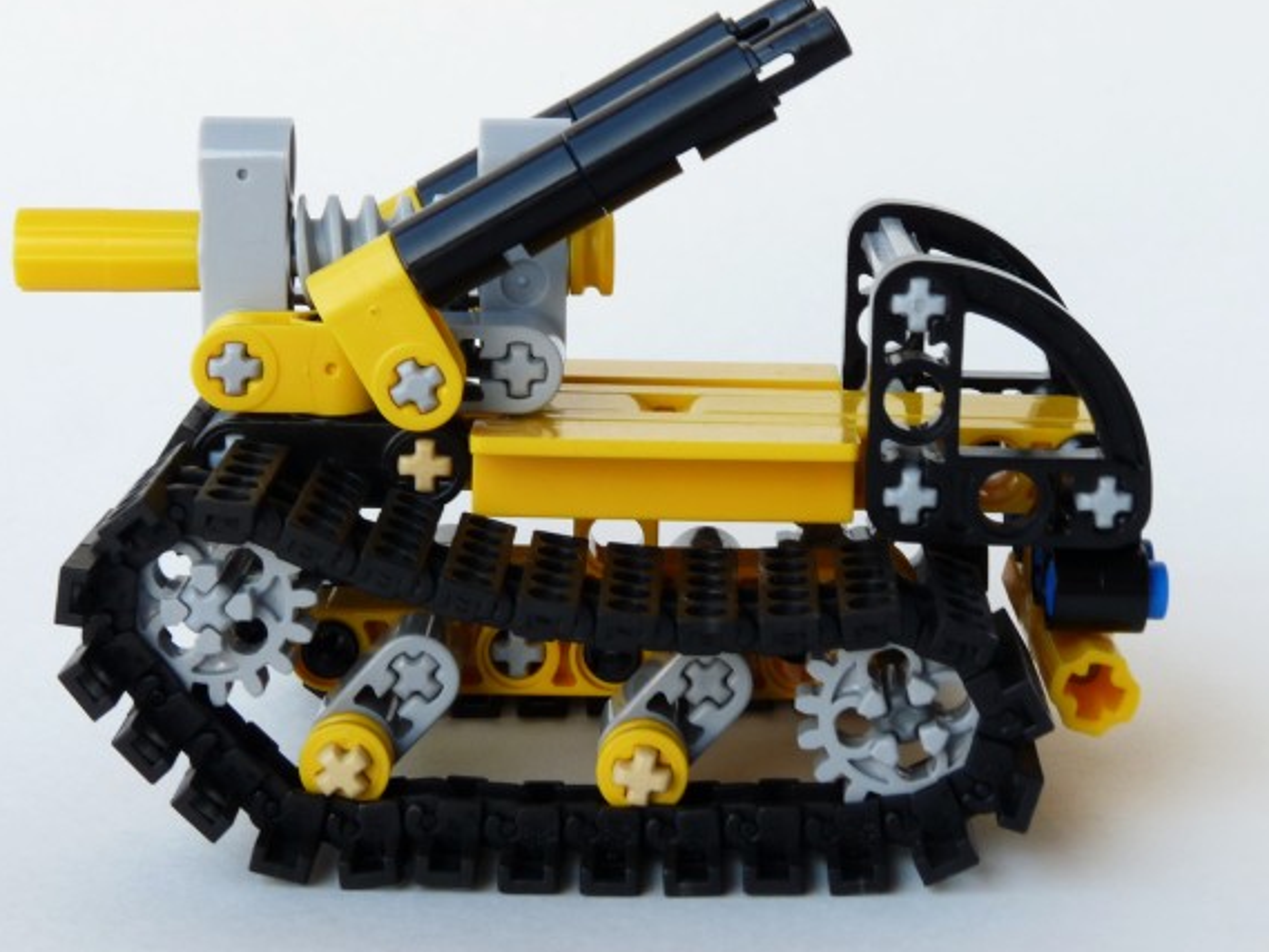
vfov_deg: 17.8
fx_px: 3043
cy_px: 392
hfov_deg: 23.6
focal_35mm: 83
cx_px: 631
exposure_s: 1/20
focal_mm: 10.4
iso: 100
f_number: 6.3
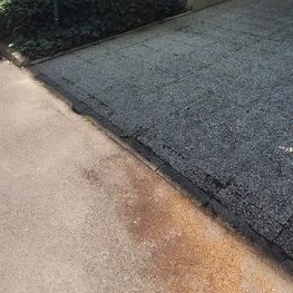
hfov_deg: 47.1
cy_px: -37
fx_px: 335
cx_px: 163
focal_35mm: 35
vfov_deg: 38.3
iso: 40
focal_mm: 1.74
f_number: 2.2
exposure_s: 1/677
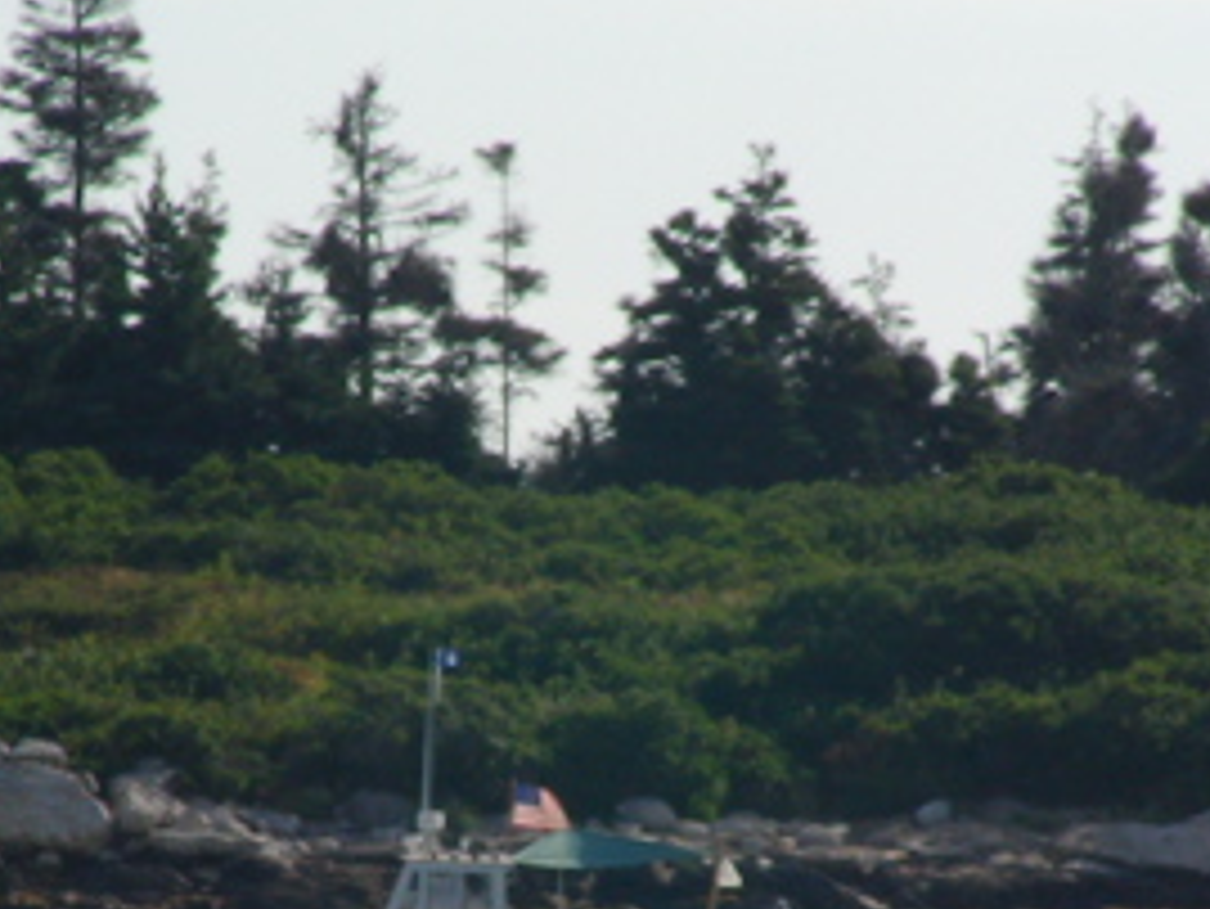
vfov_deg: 2.8
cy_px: 770
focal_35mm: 524
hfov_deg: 3.8
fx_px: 18325
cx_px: 526
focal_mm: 33.8
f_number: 7
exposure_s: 1/492
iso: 50
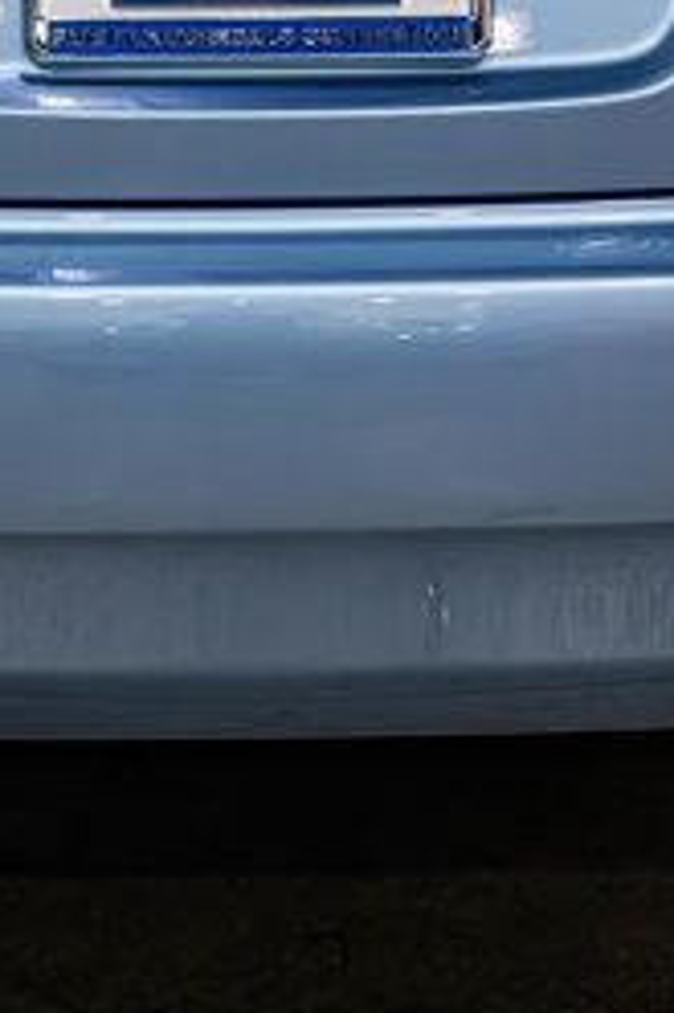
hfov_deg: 6.9
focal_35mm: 200
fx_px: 5624
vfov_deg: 10.2
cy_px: -154
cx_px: 266
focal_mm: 46
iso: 1600
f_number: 5
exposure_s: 1/60
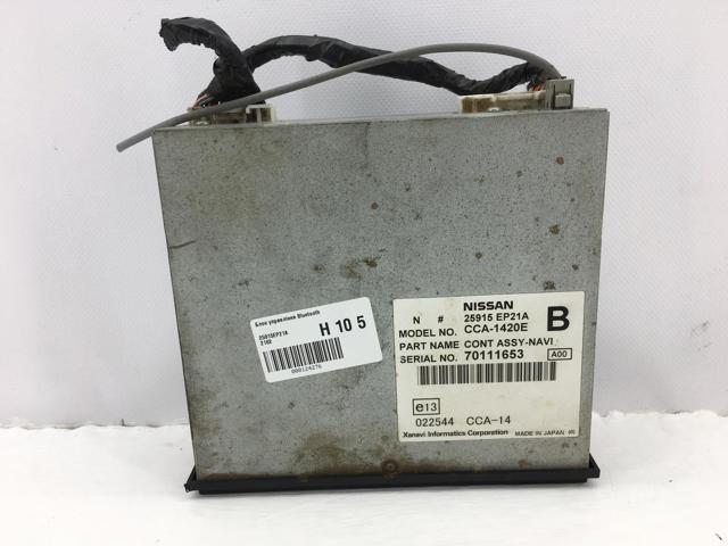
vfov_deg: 48.2
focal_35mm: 29
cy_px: 273
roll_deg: +2.8
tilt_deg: -8.6
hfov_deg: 61.7
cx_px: 364
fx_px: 610
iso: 25
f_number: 2.2
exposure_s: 1/124
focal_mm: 4.15
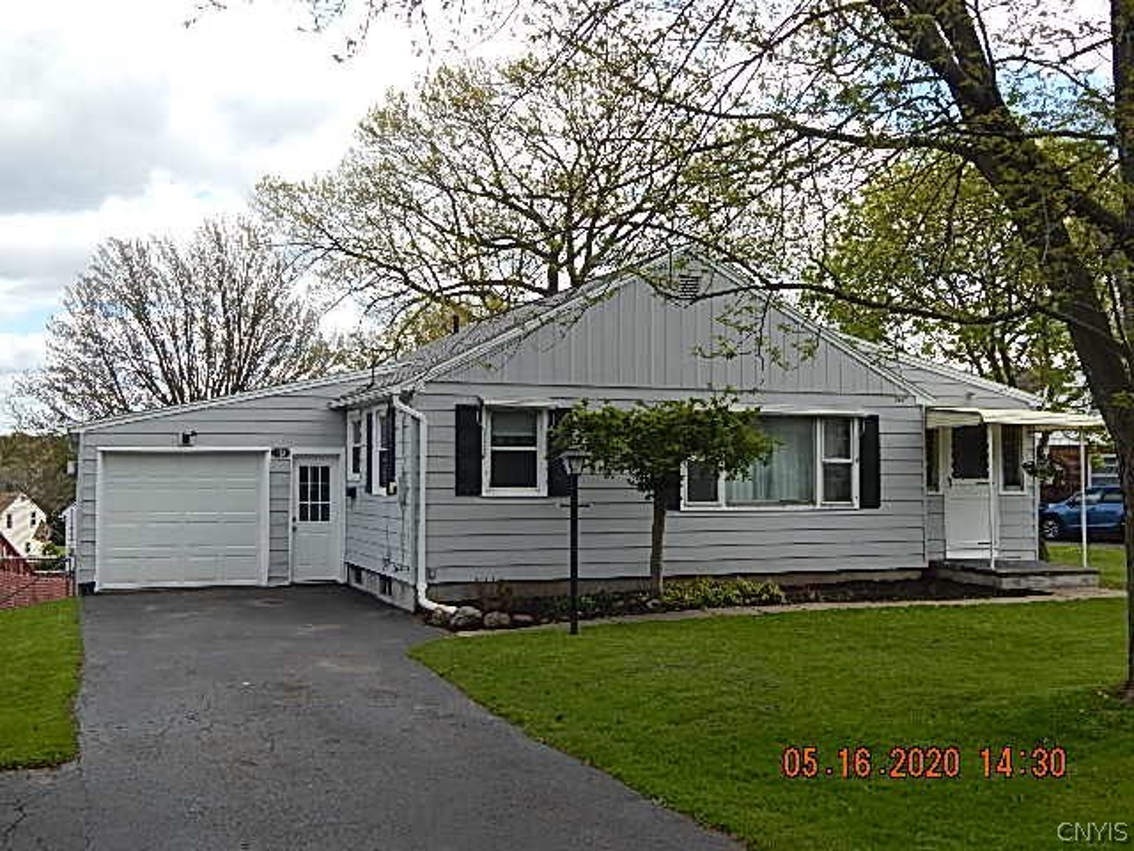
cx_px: 567
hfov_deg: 49.0
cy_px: 426
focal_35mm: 38
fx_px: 1245
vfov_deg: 37.7
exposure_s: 1/800
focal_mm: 6.8
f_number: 3.4
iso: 125
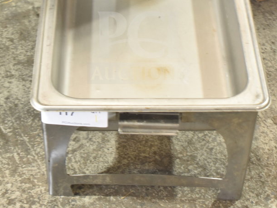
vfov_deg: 16.9
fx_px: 696
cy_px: 48
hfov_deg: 22.5
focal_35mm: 87
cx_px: 138
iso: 1100
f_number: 4.8
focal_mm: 40
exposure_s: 1/60
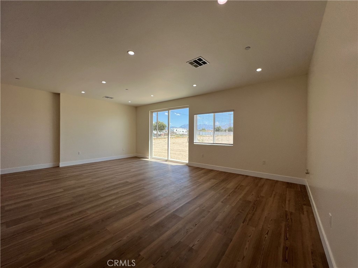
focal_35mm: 13
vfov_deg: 89.9
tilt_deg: -0.2
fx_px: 134
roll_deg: -0.5
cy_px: 134
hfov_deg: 106.2
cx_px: 179
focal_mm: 1.57
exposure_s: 1/576
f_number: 1.8
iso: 32
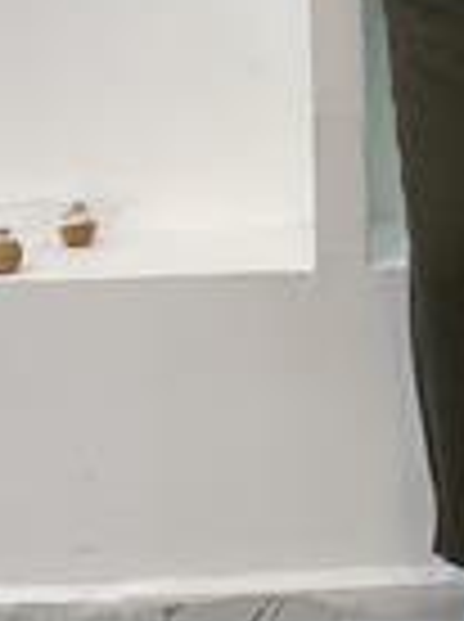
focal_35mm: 156
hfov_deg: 9.4
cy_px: -65
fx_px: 2797
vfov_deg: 12.5
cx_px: 550
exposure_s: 1/100
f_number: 2
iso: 80
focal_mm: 6
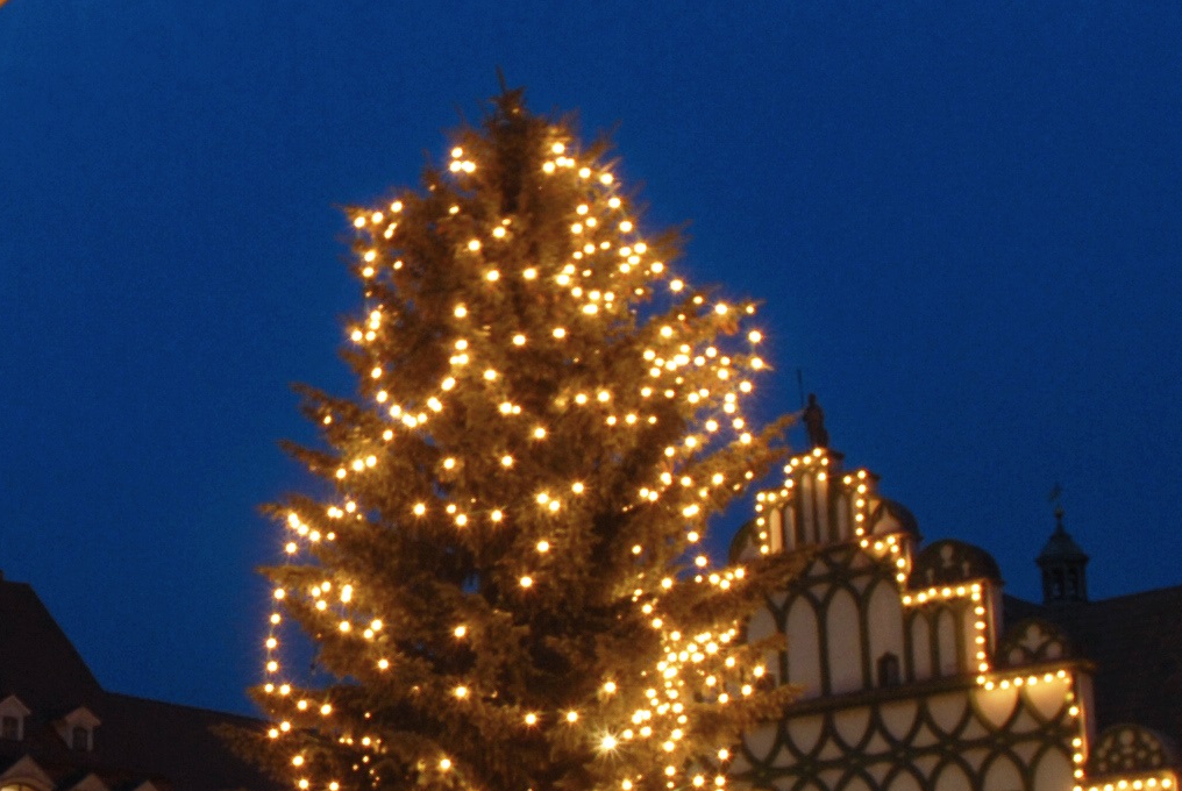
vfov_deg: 17.1
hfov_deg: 25.0
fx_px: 2630
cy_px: 501
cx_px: 269
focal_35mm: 80
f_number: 5.6
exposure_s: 1/1.3
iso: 100
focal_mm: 14
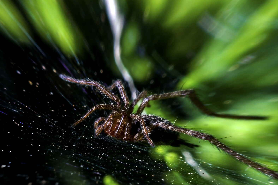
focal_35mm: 422
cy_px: 139
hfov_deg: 4.9
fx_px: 3259
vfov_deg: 3.3
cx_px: 102
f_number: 14
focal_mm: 185
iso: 100
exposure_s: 1/60
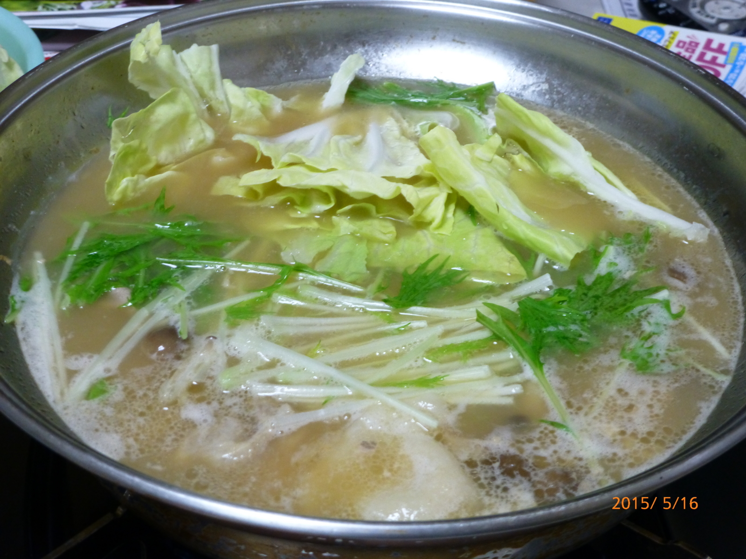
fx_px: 1250
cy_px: 280
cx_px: 373
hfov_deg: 33.2
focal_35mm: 58
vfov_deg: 25.2
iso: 400
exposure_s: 1/10
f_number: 4.7
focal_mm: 10.3
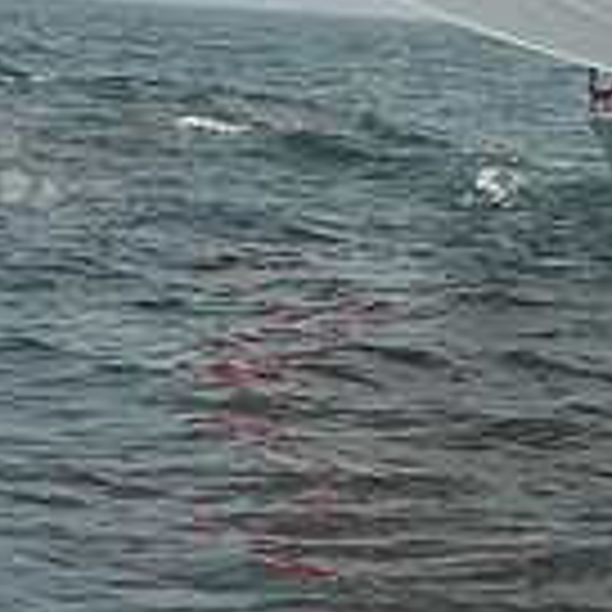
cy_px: -576
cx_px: 560
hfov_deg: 6.9
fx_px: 5061
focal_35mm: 253
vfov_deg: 6.7
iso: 320
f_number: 8
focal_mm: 70
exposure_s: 1/1250
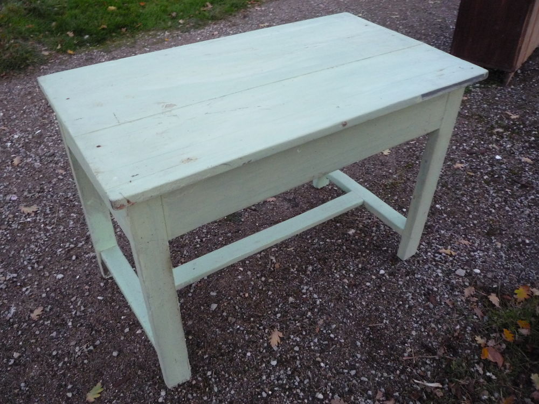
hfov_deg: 60.0
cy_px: 202
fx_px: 467
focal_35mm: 30
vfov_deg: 46.8
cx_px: 270
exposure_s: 1/13
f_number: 3.3
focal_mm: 5.2
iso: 400
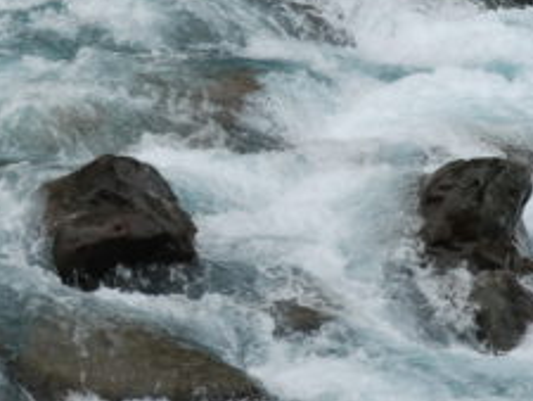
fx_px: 2573
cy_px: 77
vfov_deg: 8.9
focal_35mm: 167
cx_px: 43
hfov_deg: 11.7
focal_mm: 52
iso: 800
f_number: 8
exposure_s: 1/250
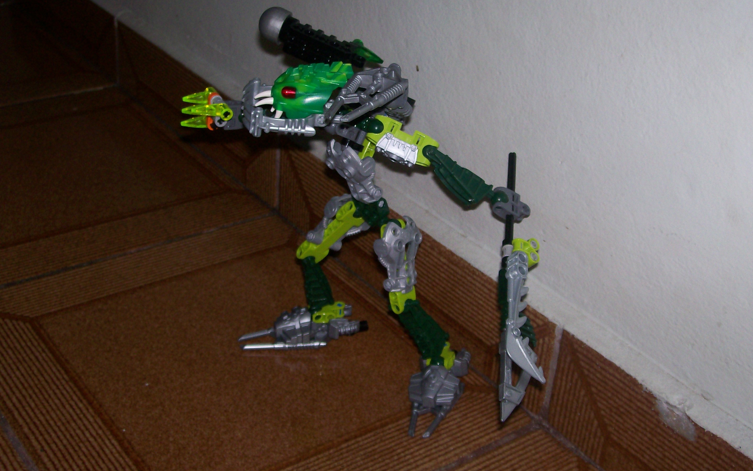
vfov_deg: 25.3
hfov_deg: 39.6
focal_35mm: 51
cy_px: 186
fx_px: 1047
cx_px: 389
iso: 80
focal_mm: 7.6
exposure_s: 1/73.1
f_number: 3
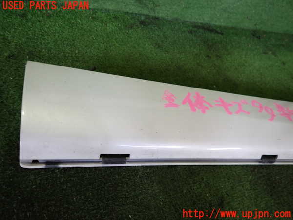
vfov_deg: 54.9
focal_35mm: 25
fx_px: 212
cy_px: 110
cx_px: 146
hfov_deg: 69.4
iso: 200
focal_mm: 4.5
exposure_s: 1/40
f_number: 2
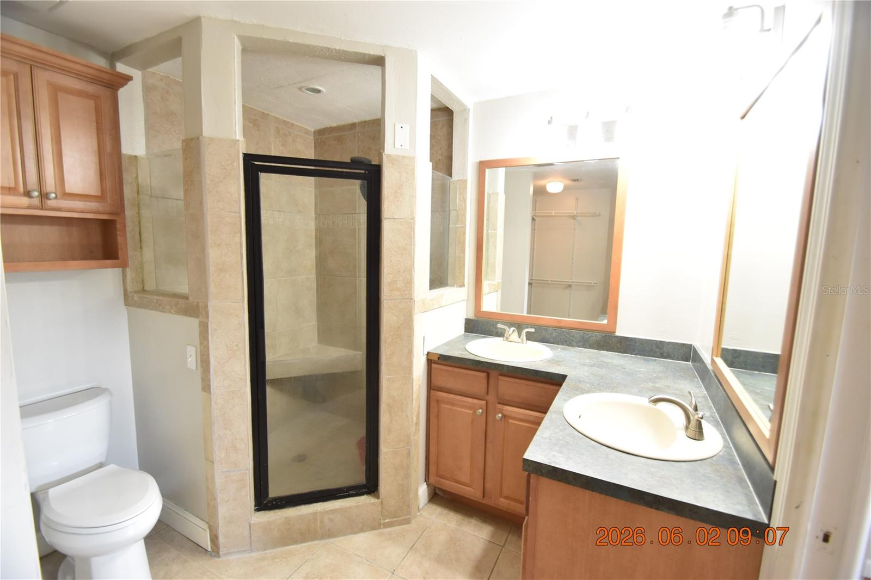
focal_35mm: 15
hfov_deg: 100.4
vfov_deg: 77.3
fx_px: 363
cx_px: 436
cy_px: 290
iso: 800
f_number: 3.5
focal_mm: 10
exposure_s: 1/45
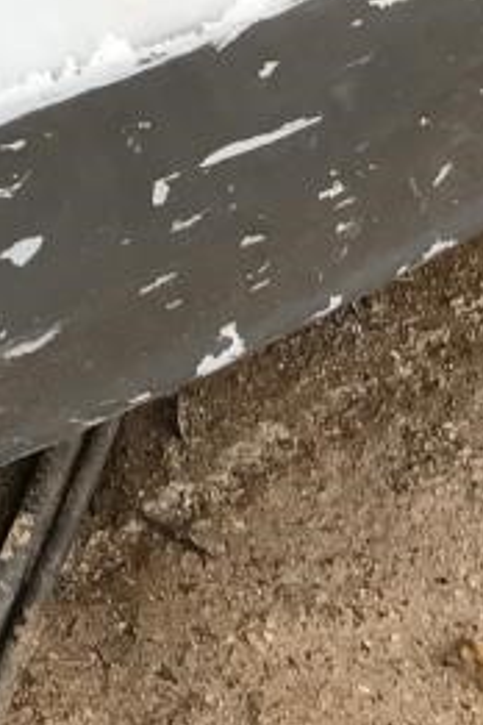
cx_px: -830
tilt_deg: -37.9
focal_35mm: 143
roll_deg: -3.7
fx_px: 2878
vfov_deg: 13.9
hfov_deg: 8.4
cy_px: -156
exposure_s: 1/120
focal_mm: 3.99
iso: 32
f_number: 1.8
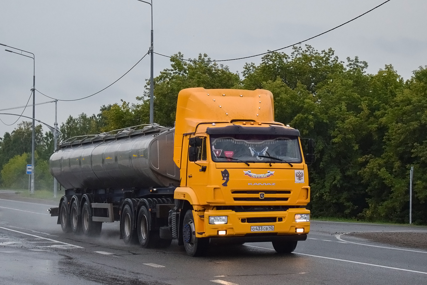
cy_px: 142
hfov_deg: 29.2
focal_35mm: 69
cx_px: 214
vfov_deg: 19.7
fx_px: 818
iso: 800
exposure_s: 1/800
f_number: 5.6
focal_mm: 46
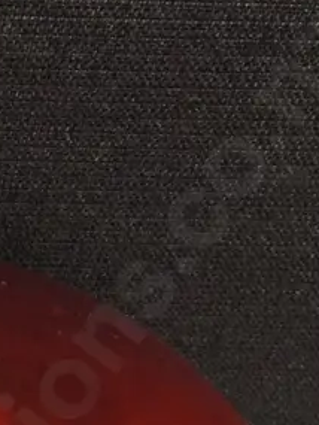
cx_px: -116
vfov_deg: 18.1
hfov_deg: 14.5
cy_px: 635
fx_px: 1191
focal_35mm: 97
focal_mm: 2.87
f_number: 2
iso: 160
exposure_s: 1/120
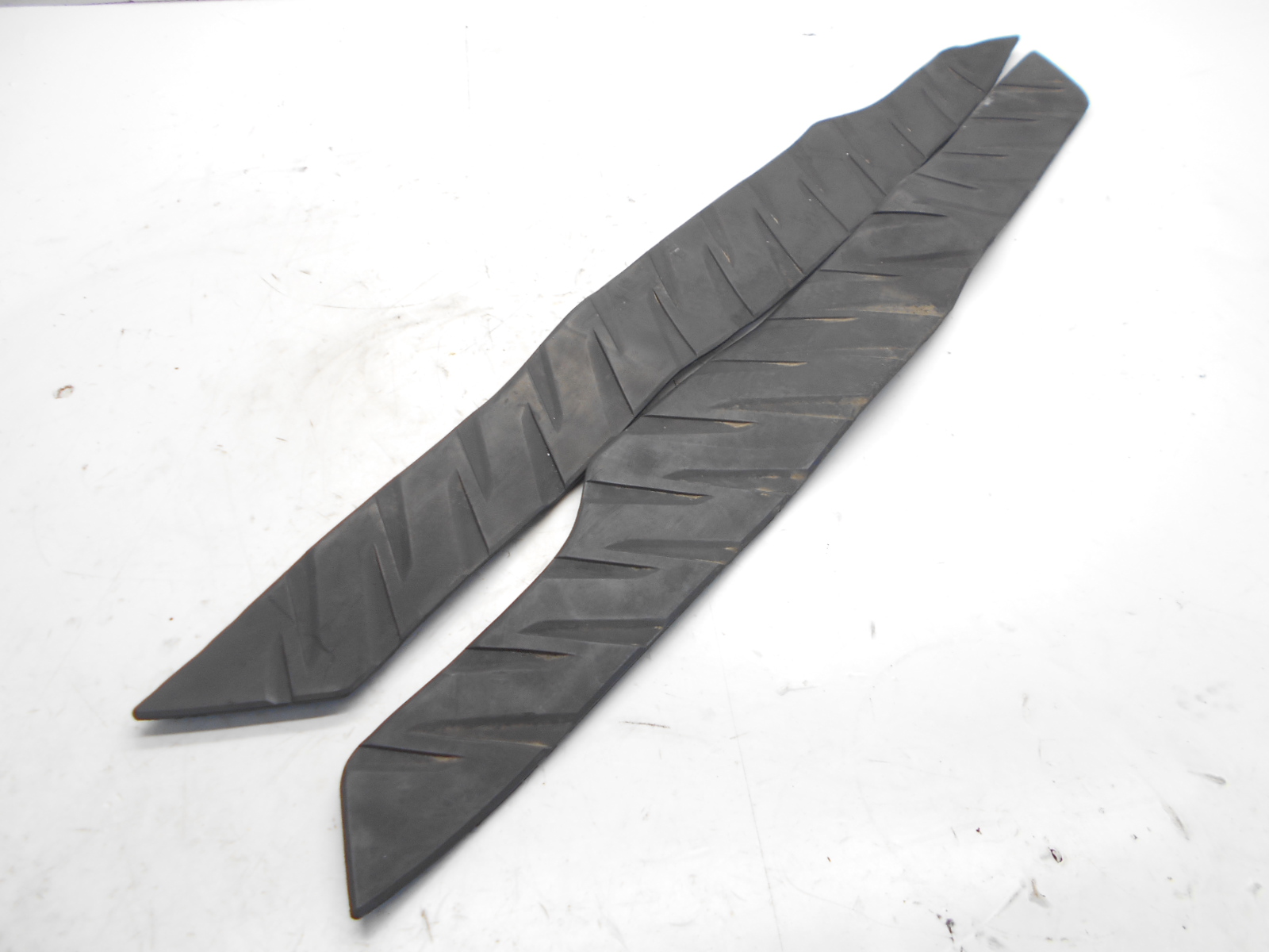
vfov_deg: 53.1
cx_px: 634
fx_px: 953
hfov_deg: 67.3
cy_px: 476
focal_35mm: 26
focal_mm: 4.6
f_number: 3.2
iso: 80
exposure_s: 1/30
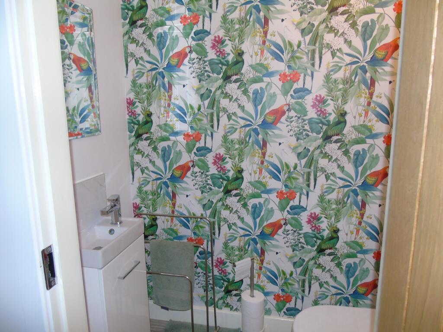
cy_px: 166
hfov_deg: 69.4
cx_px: 222
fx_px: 320
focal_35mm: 25
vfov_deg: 54.9
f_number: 3.4
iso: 200
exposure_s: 1/30
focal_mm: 4.4
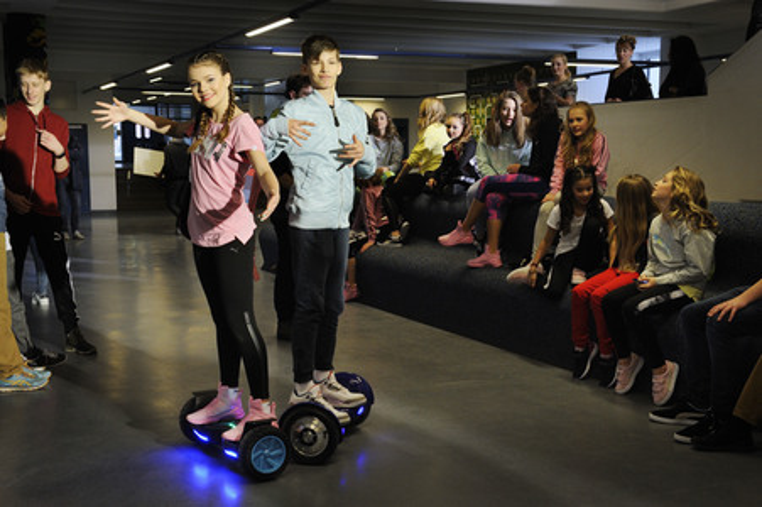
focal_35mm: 48
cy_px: 254
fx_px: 1015
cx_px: 381
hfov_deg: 41.1
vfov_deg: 28.0
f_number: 8
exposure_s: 1/40
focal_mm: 48
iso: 1600
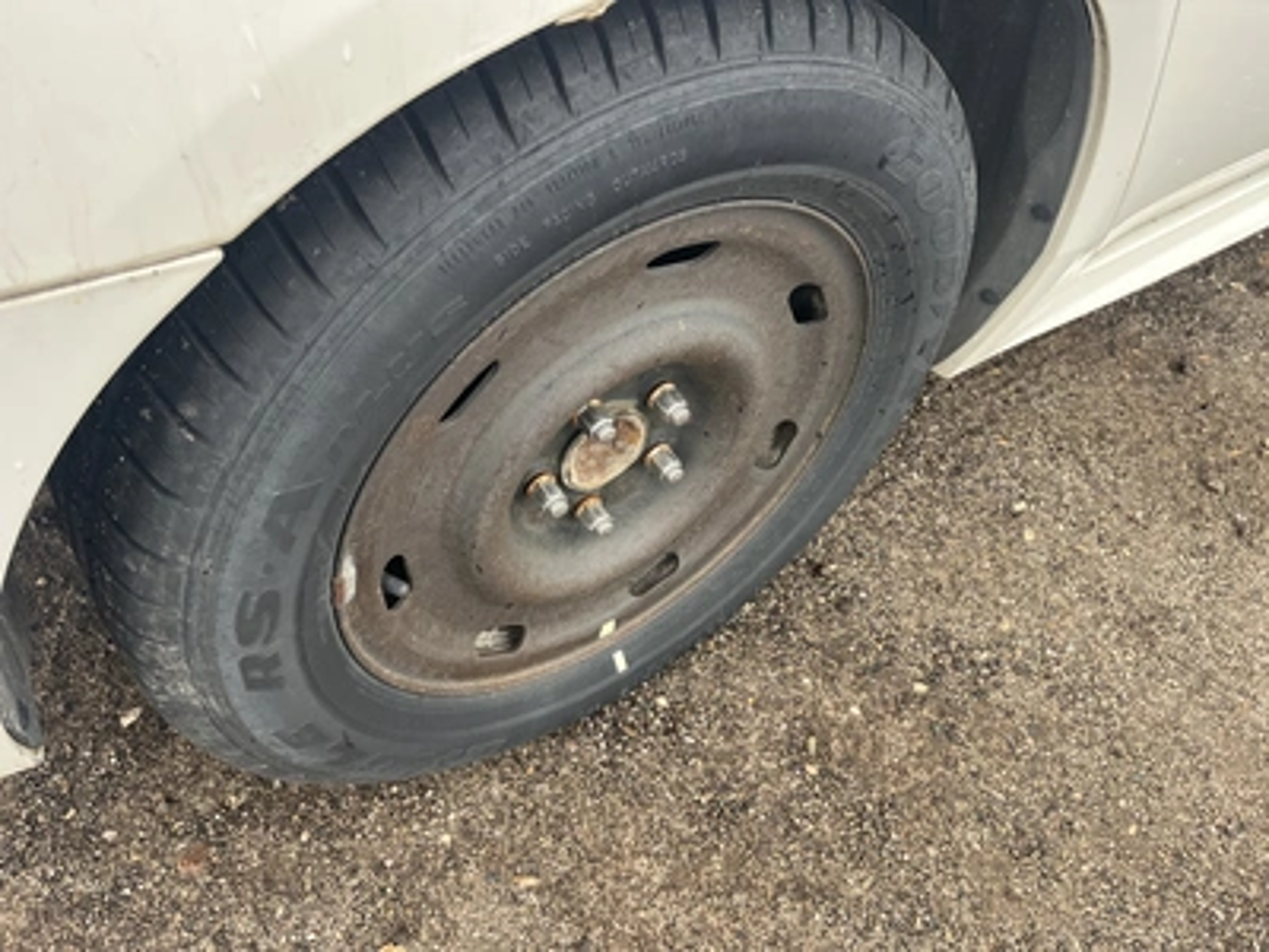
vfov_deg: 53.1
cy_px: 476
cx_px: 634
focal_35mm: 26
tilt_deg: -46.1
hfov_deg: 67.3
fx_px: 953
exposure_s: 1/121
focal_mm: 5.1
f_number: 1.6
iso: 125
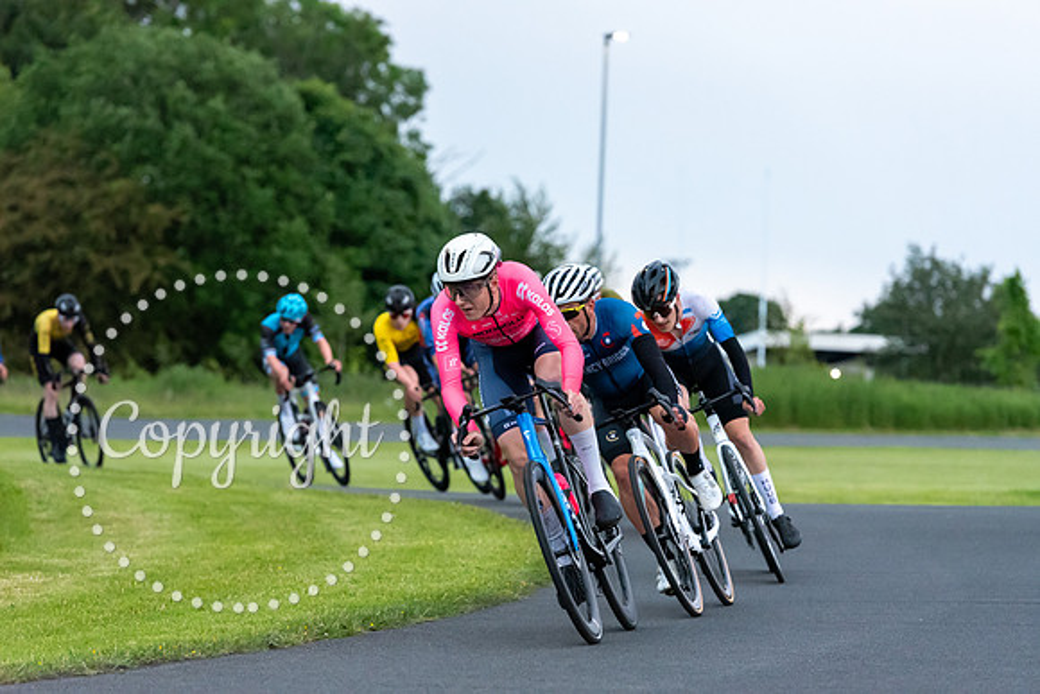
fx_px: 5057
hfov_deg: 11.7
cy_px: 347
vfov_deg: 7.9
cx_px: 520
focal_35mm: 175
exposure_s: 1/640
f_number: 5
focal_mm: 175
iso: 8000
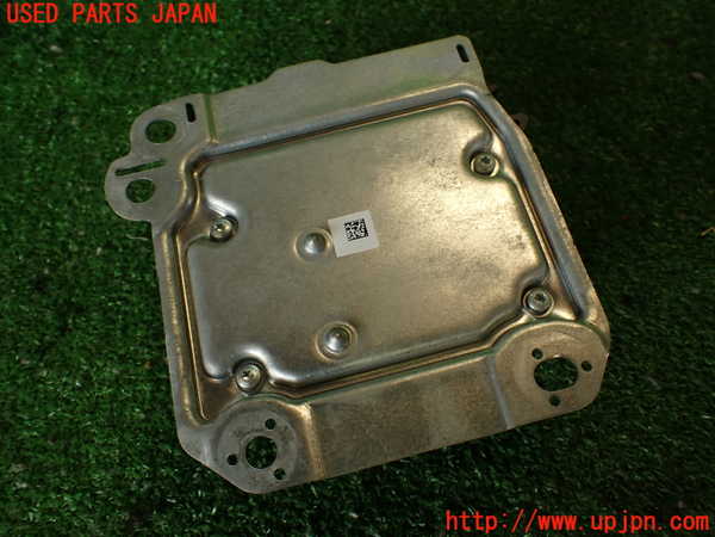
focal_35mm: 30
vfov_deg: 46.8
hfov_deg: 60.0
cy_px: 268
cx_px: 358
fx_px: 620
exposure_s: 1/100
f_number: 2.3
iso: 100
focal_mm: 5.4
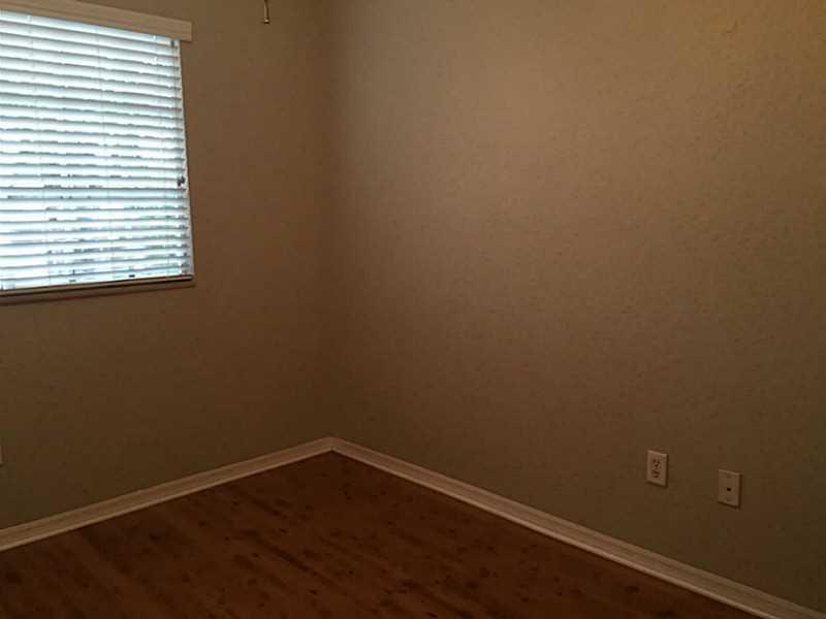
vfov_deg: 48.2
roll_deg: +1.1
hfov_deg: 61.7
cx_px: 413
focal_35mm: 29
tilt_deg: -8.0
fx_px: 692
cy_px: 310
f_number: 2.2
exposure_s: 1/30
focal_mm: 4.15
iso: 50
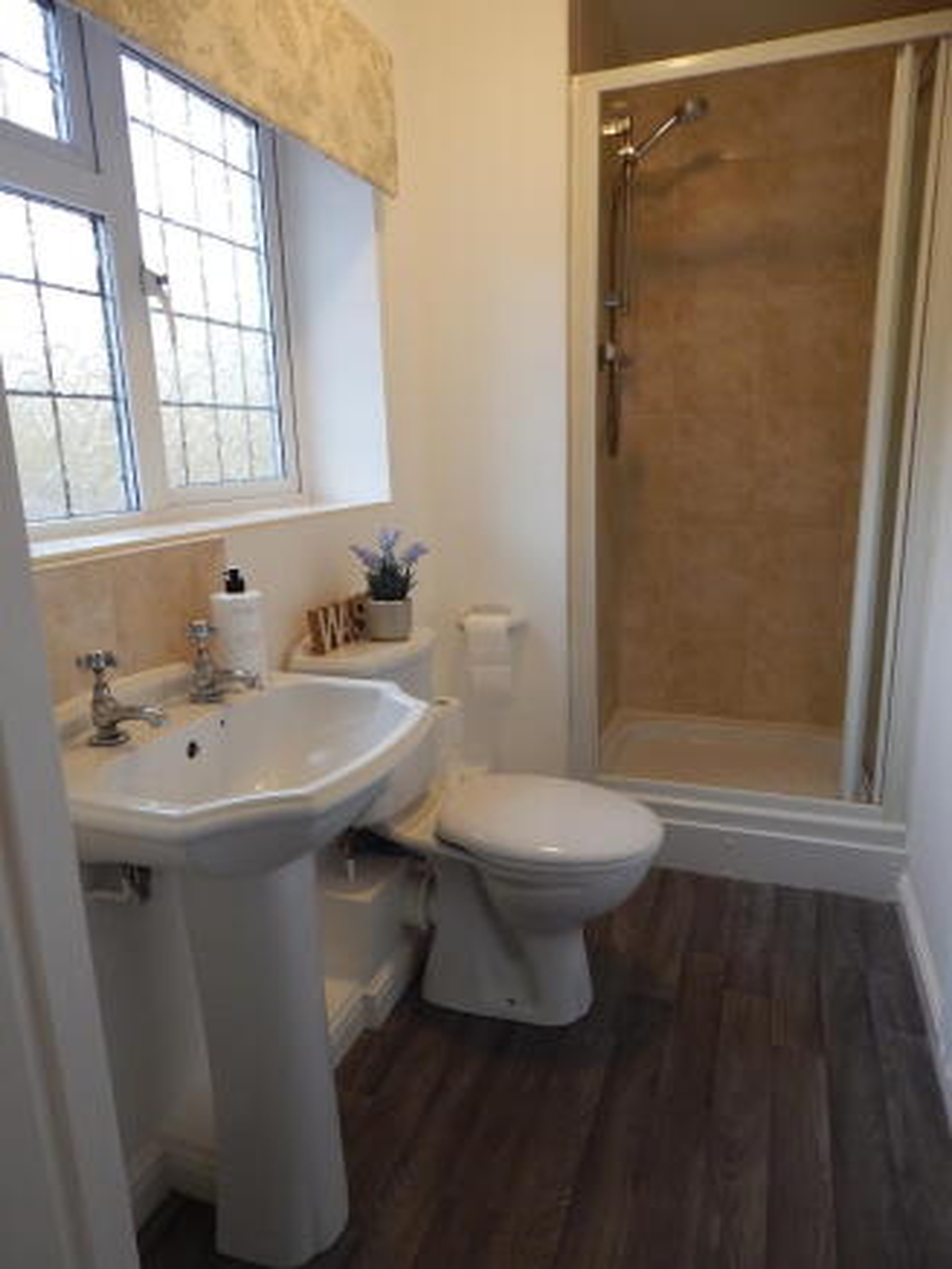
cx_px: 476
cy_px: 634
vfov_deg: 73.9
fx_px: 843
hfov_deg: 58.9
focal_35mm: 23
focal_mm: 4
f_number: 3
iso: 160
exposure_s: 1/30
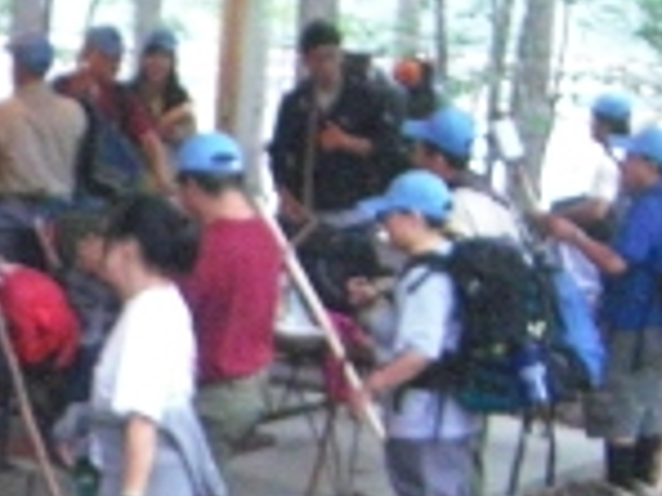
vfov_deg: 10.2
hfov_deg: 12.8
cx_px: -443
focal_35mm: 143
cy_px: 554
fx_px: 2735
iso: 800
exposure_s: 1/60
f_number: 2.7
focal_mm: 5.8
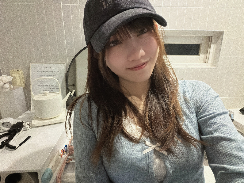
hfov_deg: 81.7
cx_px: 122
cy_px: 92
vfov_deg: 66.0
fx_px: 141
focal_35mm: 20
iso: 500
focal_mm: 2.71
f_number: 1.9
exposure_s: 1/60
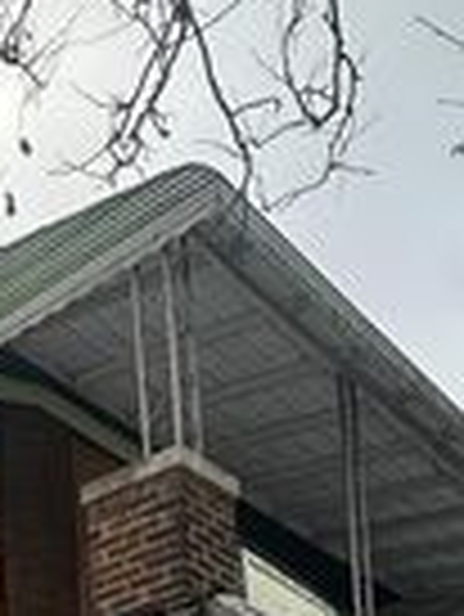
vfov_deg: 22.3
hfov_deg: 19.3
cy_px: 973
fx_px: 1213
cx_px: -203
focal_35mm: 68
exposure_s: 1/220
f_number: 2.2
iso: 40
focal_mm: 2.22
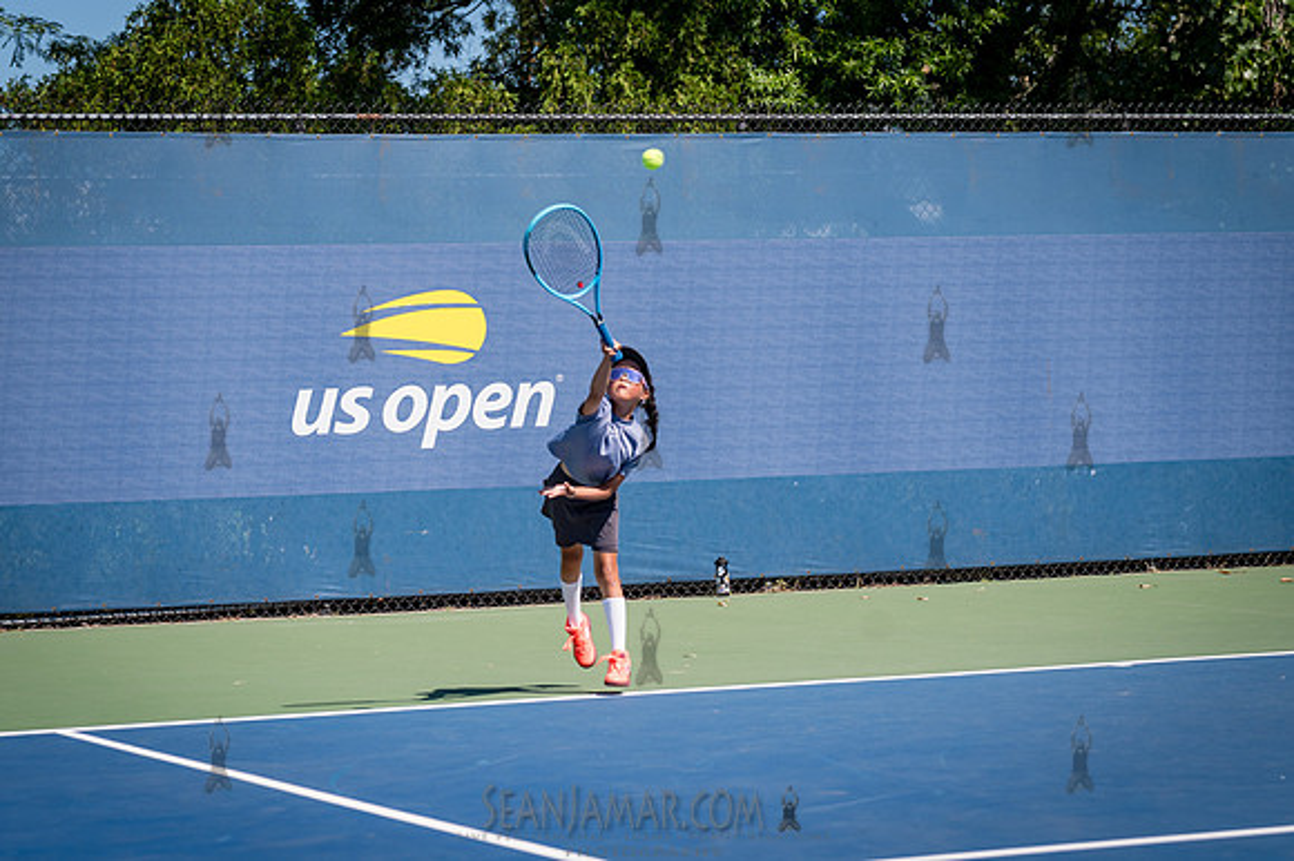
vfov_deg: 14.5
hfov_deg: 21.6
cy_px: 434
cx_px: 601
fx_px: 3394
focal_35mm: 94
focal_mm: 78
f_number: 4
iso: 100
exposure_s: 1/1000
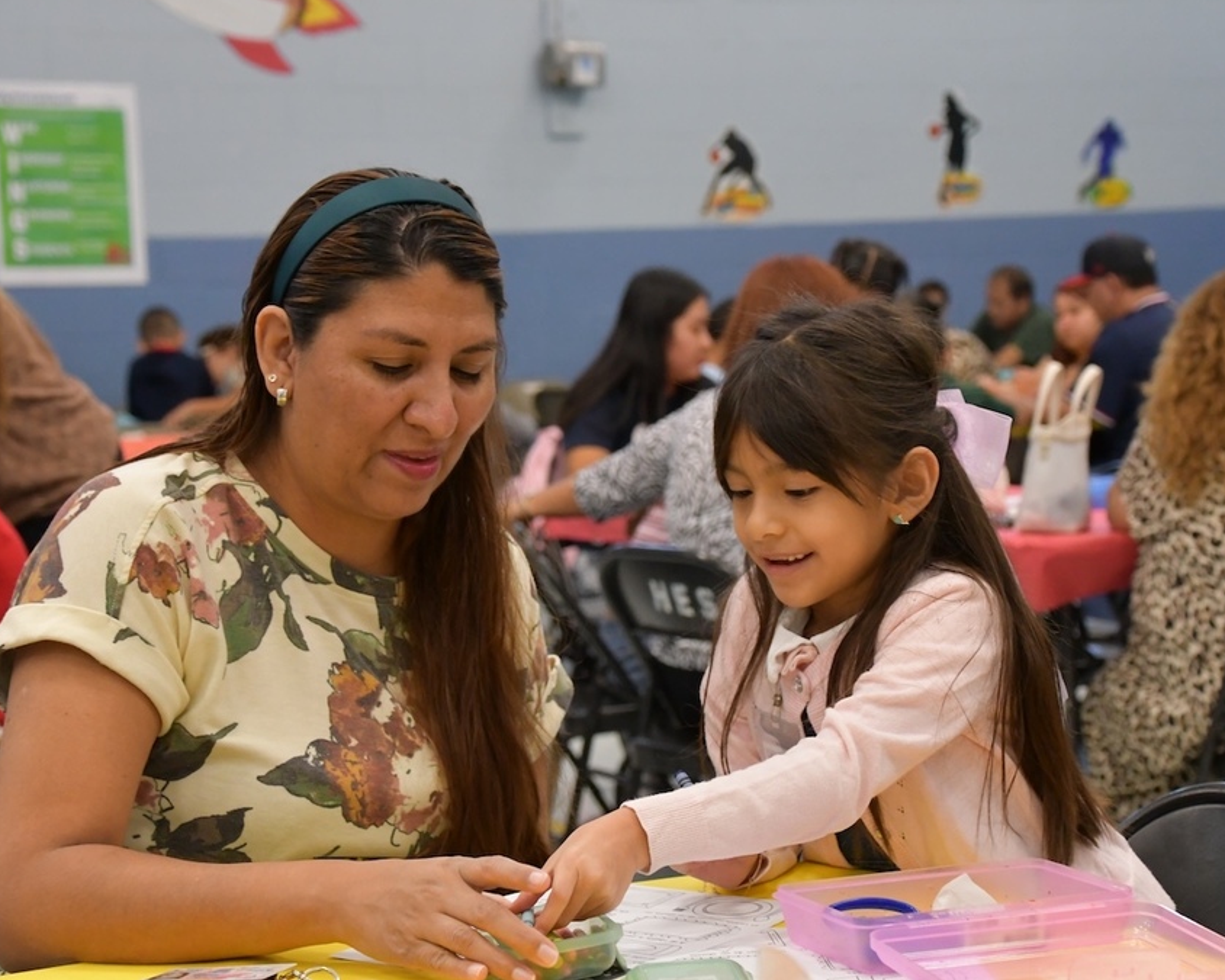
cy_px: 488
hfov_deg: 23.3
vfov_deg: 18.7
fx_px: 2973
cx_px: 640
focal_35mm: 82
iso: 3200
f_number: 4.5
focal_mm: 48
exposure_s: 1/100
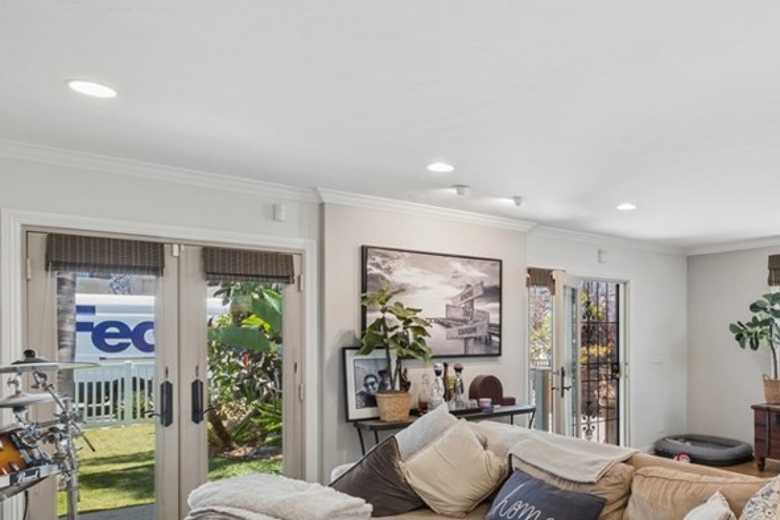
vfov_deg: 49.0
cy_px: 332
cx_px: 554
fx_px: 563
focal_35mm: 26
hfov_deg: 66.4
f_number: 8
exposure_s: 1/7
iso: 200
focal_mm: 10
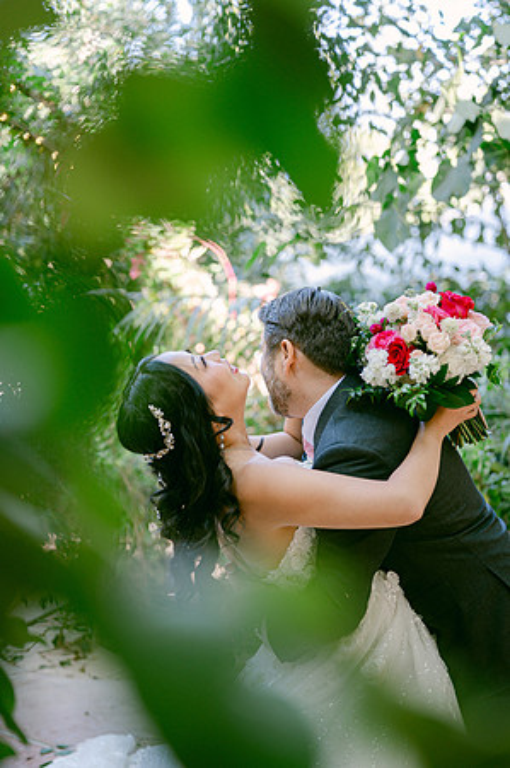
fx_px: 1065
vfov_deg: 39.6
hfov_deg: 26.9
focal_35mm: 50
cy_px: 384
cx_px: 255
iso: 200
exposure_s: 1/125
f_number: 1.8
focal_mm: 50
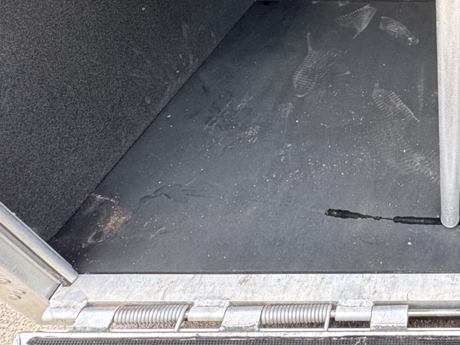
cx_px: 455
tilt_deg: -30.8
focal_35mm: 29
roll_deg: -0.9
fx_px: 385
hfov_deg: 50.5
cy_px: 12
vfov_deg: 42.6
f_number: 2.2
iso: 50
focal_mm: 2.22
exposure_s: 1/99
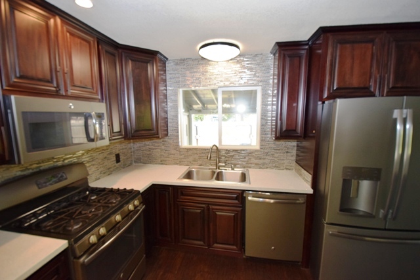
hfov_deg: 100.4
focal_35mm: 15
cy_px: 140
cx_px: 210
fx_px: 175
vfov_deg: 77.4
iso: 800
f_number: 5
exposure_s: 1/100
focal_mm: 10
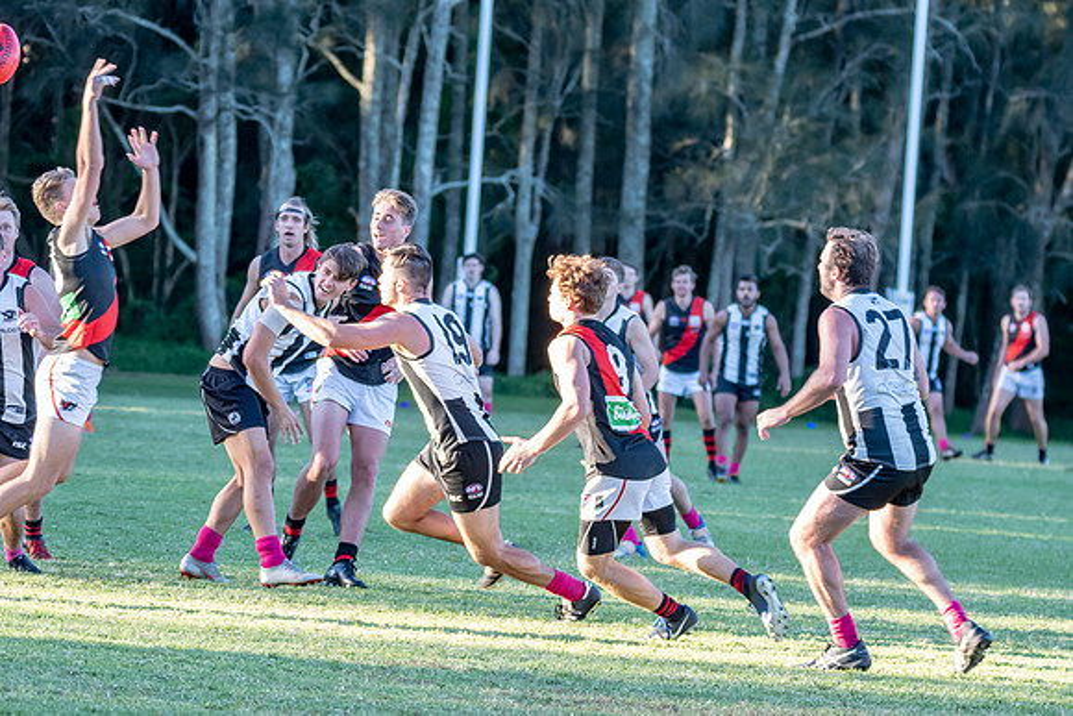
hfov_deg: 7.1
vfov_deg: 4.8
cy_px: 352
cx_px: 566
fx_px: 8601
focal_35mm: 289
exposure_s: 1/400
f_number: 5.6
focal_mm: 180
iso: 800
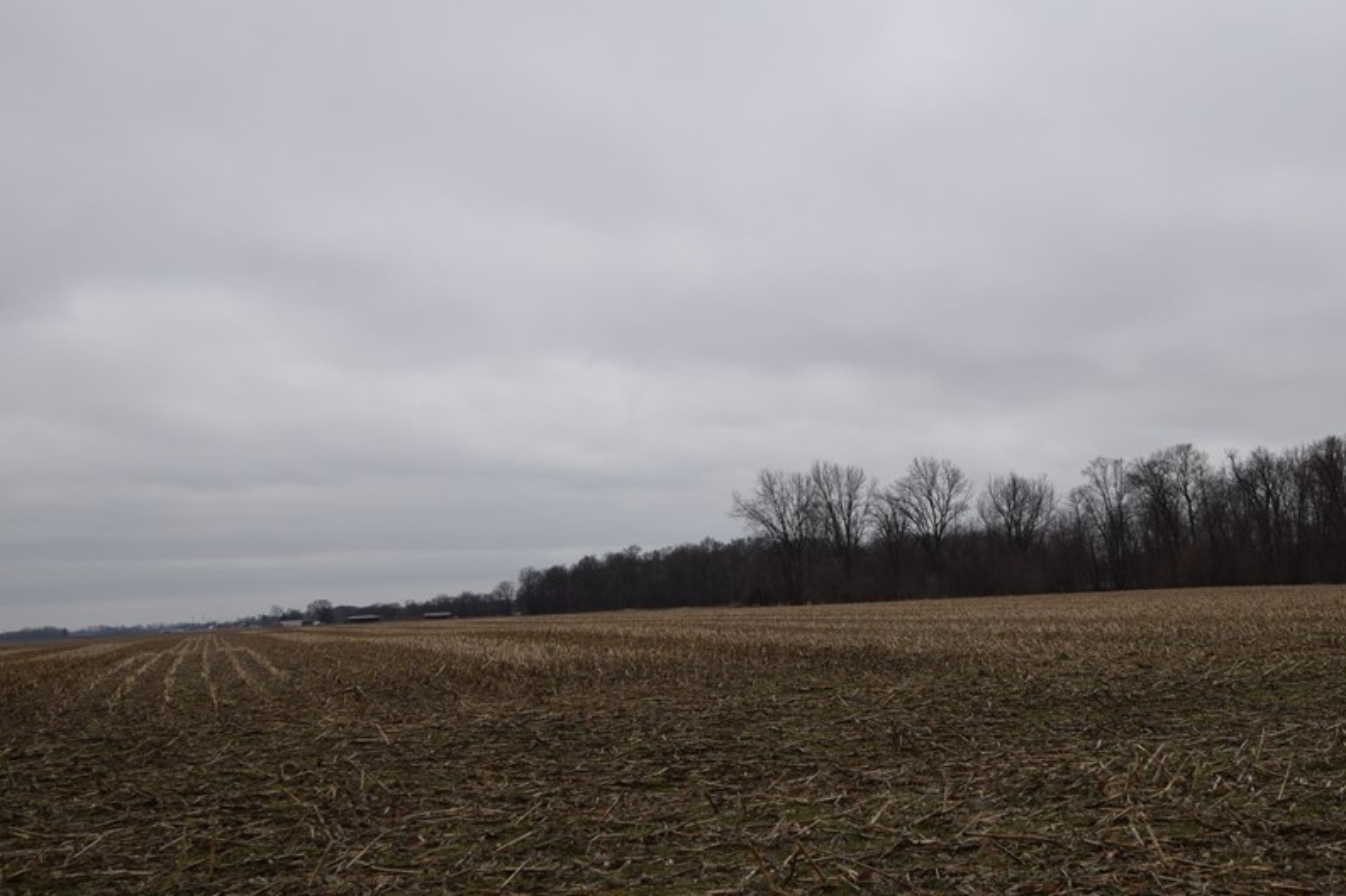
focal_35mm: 41
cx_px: 859
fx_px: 1533
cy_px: 366
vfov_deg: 32.5
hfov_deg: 46.9
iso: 400
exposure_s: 1/250
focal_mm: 20
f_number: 8
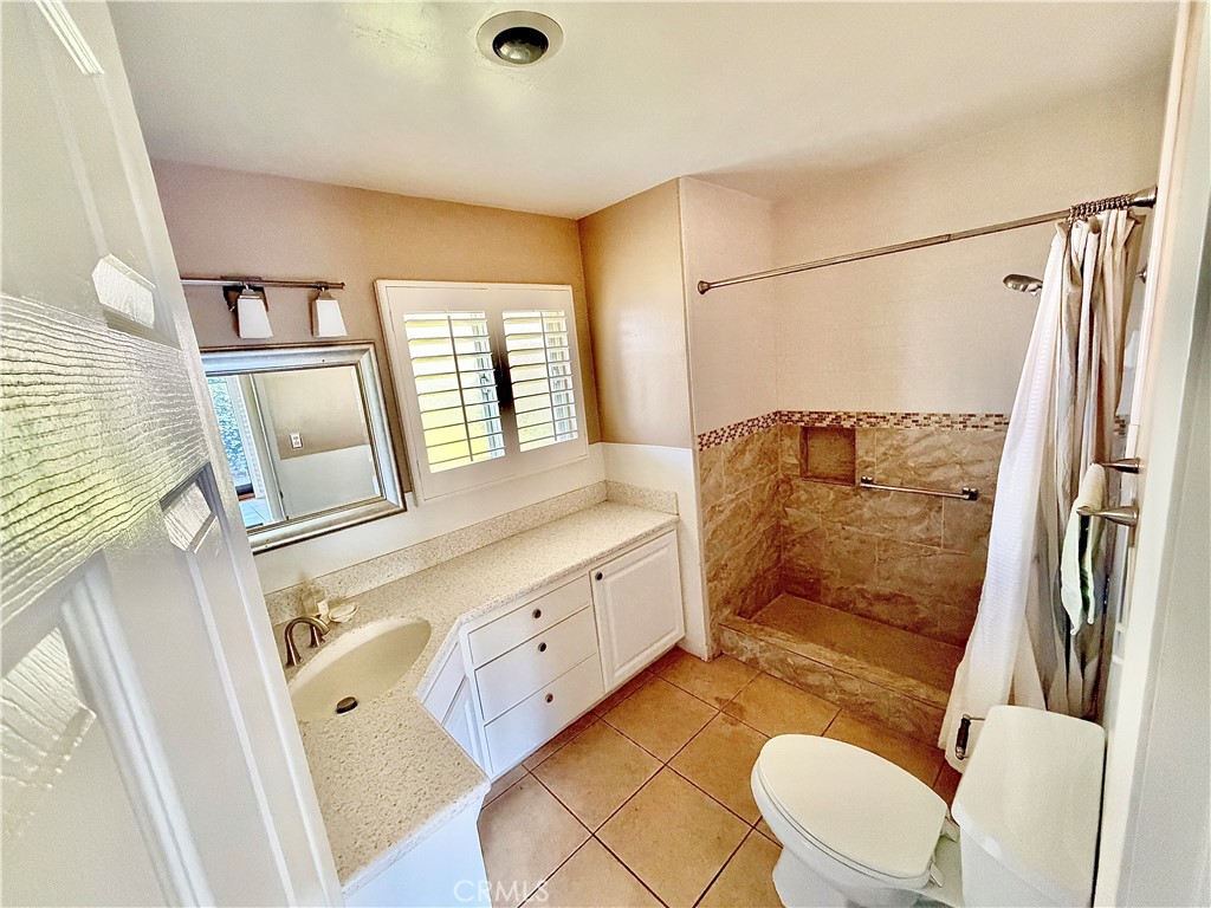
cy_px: 454
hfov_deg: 102.1
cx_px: 606
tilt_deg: -12.1
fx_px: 490
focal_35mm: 14
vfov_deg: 85.7
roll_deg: +6.3
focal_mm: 2.22
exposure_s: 1/60
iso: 640
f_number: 2.2
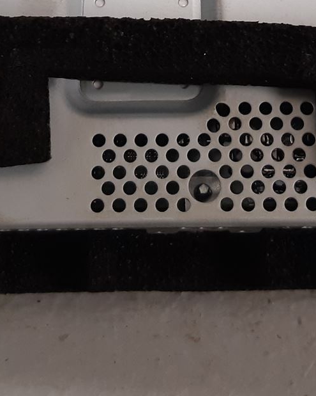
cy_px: -34
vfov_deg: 21.6
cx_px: 188
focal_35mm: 84
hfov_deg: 18.3
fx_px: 982
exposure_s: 1/50
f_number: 1.7
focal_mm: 3.93
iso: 125
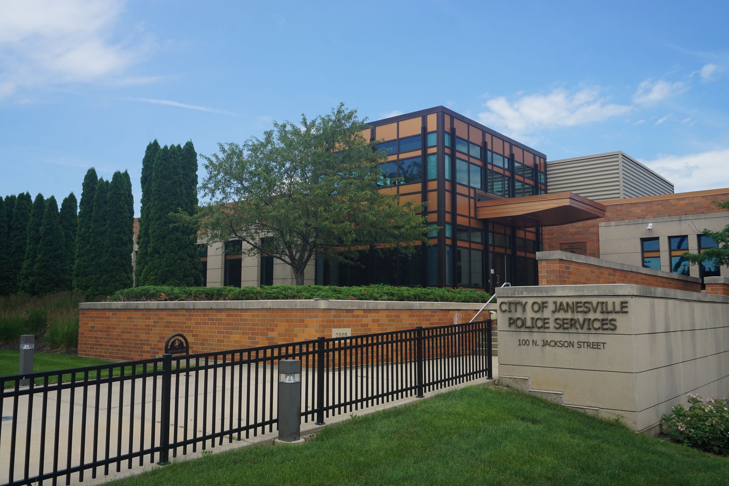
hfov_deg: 61.9
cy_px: 243
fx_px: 607
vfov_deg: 43.6
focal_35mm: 30
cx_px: 364
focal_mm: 20
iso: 100
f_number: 11
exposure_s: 1/125
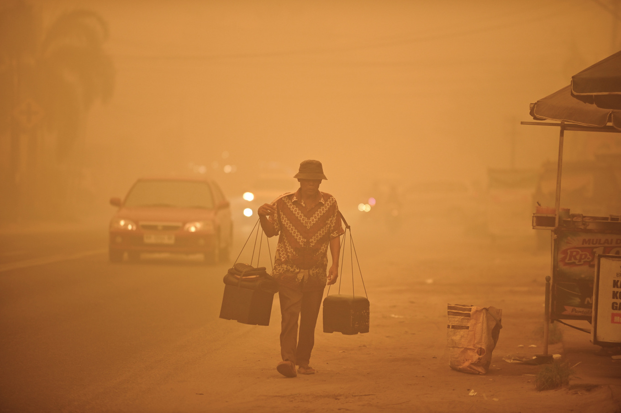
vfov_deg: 9.8
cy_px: 206
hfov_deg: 14.7
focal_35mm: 140
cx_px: 310
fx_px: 2413
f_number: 2.8
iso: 800
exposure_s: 1/400
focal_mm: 140
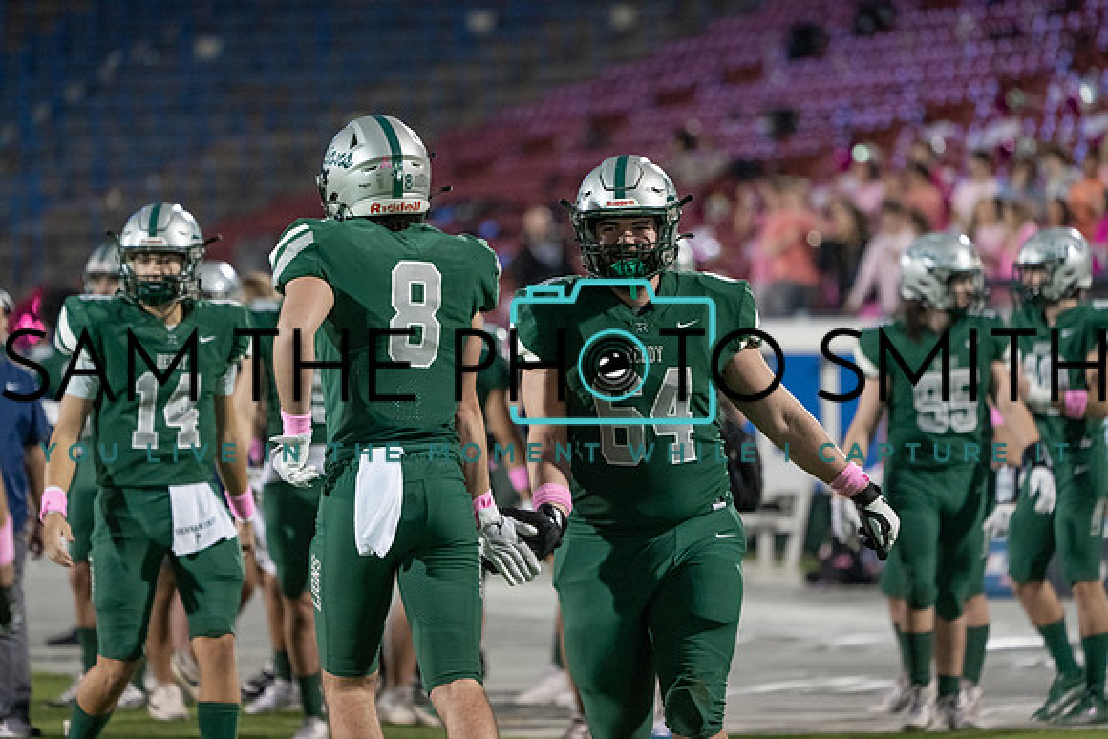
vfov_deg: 4.4
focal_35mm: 315
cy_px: 370
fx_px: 9697
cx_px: 554
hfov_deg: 6.5
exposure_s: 1/500
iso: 6400
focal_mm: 315
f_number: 5.6
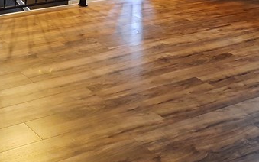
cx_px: 39
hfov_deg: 25.2
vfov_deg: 15.1
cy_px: -82
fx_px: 565
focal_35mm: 80
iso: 320
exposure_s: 1/24
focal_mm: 4.6
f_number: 2
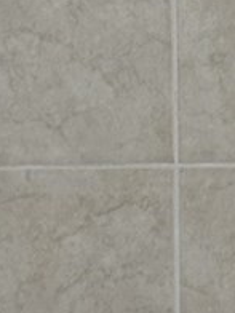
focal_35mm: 376
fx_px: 3403
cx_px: 660
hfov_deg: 3.9
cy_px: 134
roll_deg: +1.1
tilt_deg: -1.3
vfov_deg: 5.3
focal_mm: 6.76
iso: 100
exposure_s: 1/60
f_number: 1.78
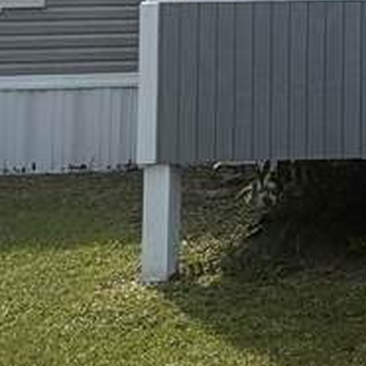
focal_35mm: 85
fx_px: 1017
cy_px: -92
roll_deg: +1.3
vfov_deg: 19.1
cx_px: 724
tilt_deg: +3.3
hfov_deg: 16.1
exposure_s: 1/770
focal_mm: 2.22
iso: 32
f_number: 2.2
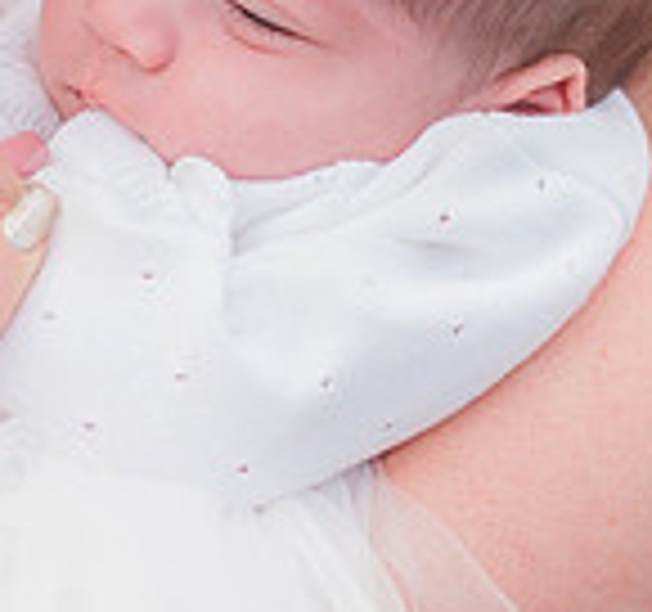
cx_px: 176
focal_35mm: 235
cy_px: 15
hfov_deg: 7.7
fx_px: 4855
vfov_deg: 7.2
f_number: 3.2
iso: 100
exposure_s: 1/250
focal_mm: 35
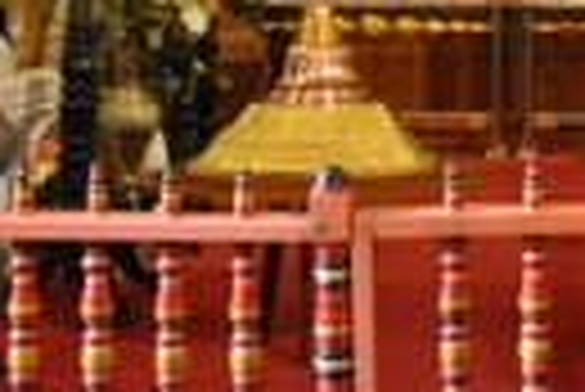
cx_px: 738
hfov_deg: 22.2
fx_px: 1350
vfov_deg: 15.6
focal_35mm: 83
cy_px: -126
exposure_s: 1/10
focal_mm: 18
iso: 800
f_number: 3.5
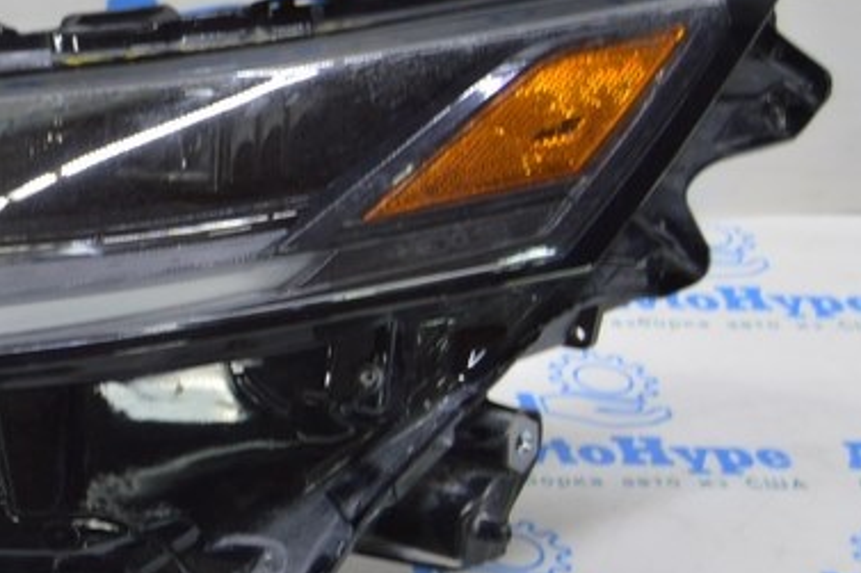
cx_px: -297
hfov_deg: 17.9
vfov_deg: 12.9
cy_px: 204
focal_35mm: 106
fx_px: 2534
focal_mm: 26
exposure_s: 1/20
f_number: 5.6
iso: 400
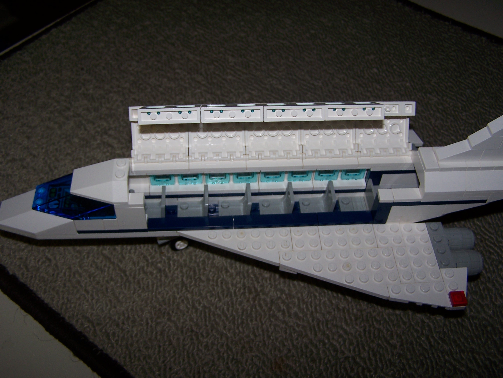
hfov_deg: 49.0
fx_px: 552
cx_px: 252
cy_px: 189
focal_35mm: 38
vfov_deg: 37.7
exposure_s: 1/60
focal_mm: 6.3
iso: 80
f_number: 2.8
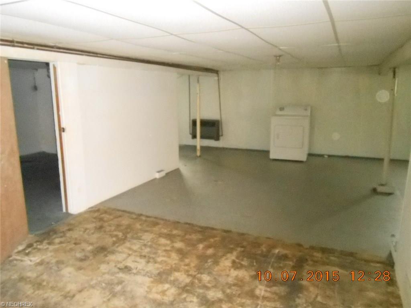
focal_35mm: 26
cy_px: 154
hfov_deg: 67.3
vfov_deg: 53.1
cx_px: 206
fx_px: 309
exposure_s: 1/25
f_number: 3.5
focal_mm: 4.6
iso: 1600
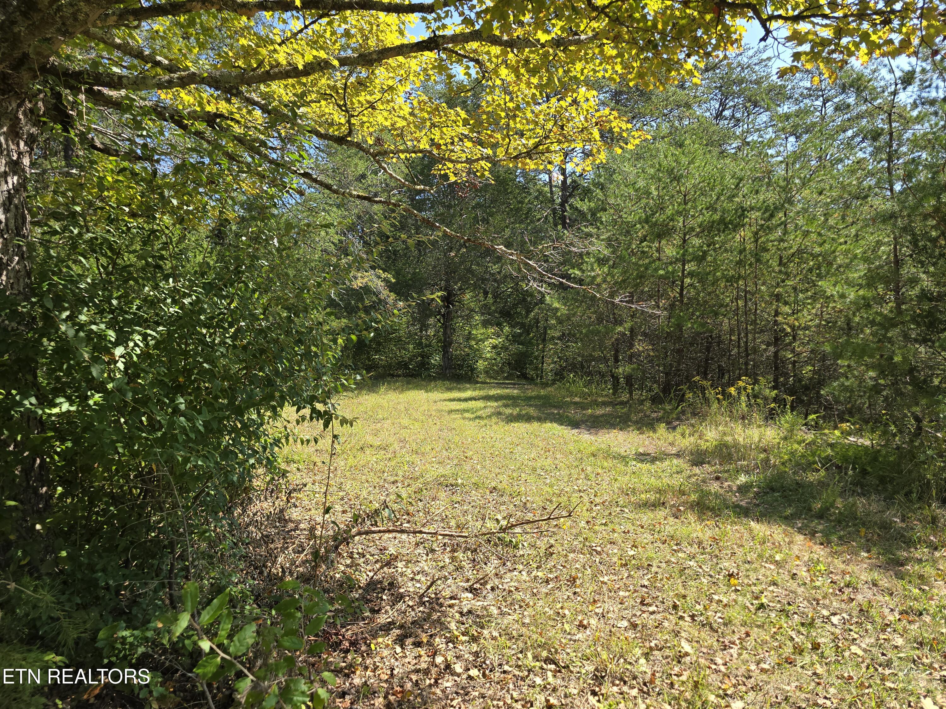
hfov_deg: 73.9
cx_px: 473
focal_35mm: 23
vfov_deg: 58.9
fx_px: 629
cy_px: 354
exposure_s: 1/234
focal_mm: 6.3
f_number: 1.7
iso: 12
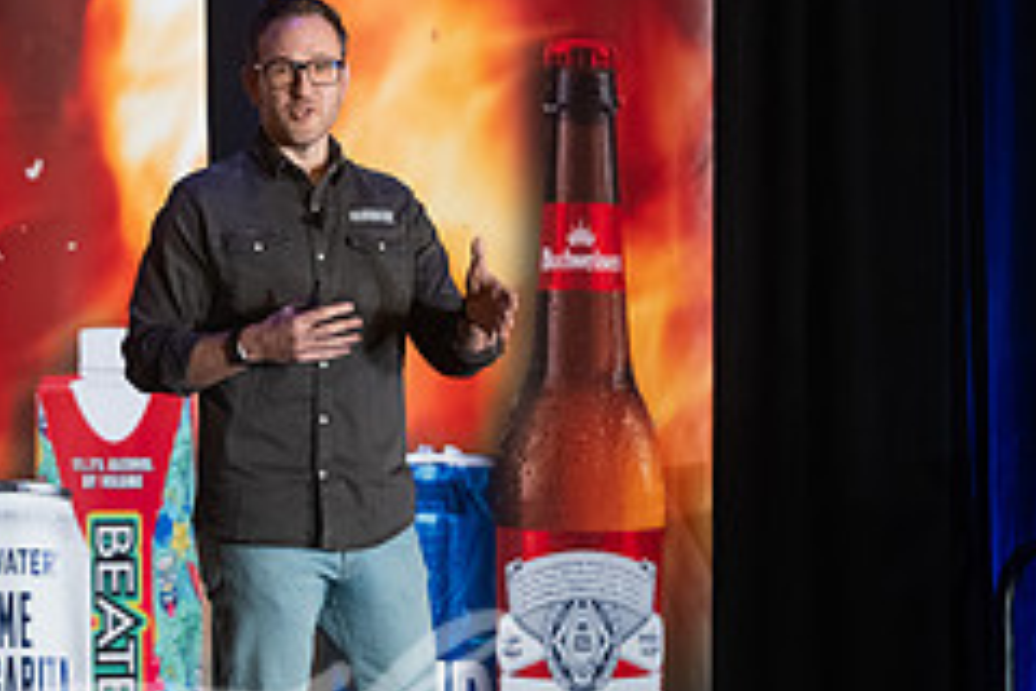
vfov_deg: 2.8
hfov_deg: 4.2
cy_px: 365
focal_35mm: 487
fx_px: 14014
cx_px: 268
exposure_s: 1/200
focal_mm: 200
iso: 2500
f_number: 2.8
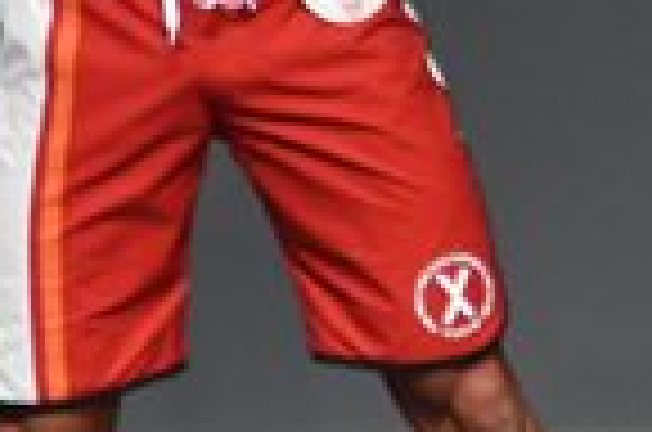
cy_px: -40
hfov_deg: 1.1
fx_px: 33378
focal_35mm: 1847
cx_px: 1724
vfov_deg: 0.7
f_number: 5.6
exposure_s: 1/400
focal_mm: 230
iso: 2800
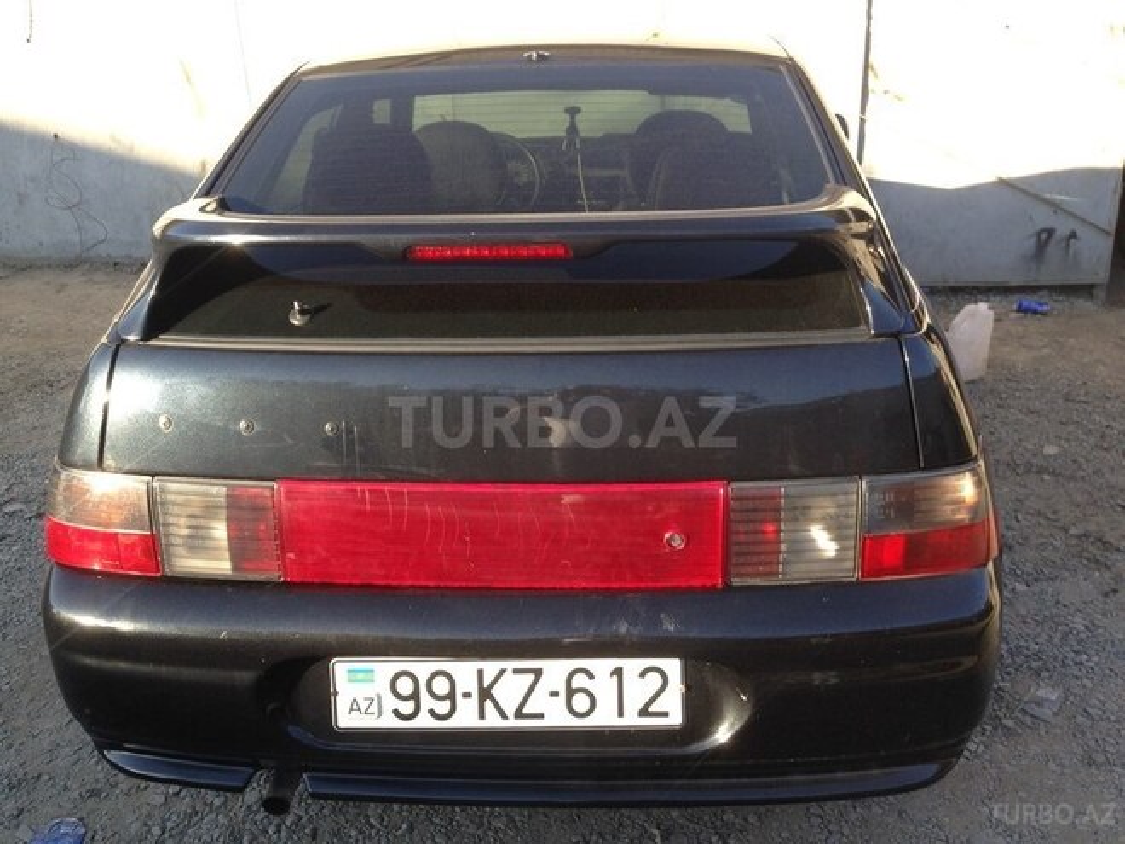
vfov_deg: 42.9
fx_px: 1072
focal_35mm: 33
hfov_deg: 55.4
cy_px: 422
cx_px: 562
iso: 50
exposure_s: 1/245
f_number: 2.4
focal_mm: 4.12
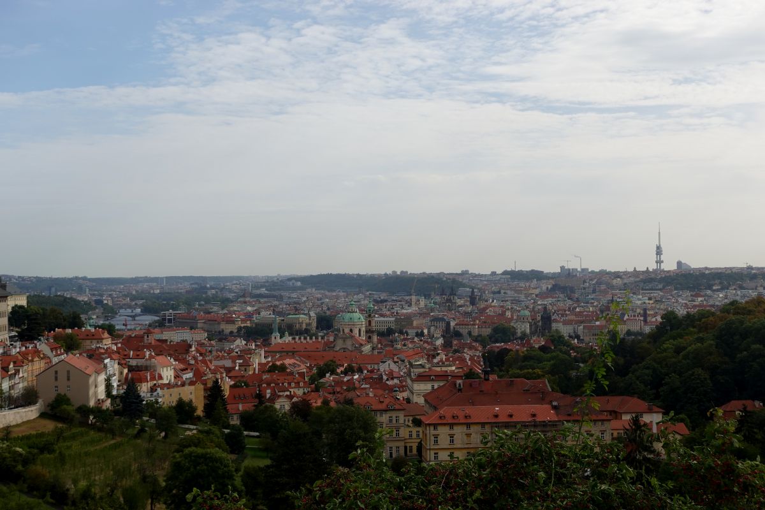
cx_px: 382
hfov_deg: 38.2
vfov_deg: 26.0
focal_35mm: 52
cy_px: 255
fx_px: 1105
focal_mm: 19.57
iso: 125
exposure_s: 1/500
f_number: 5.6
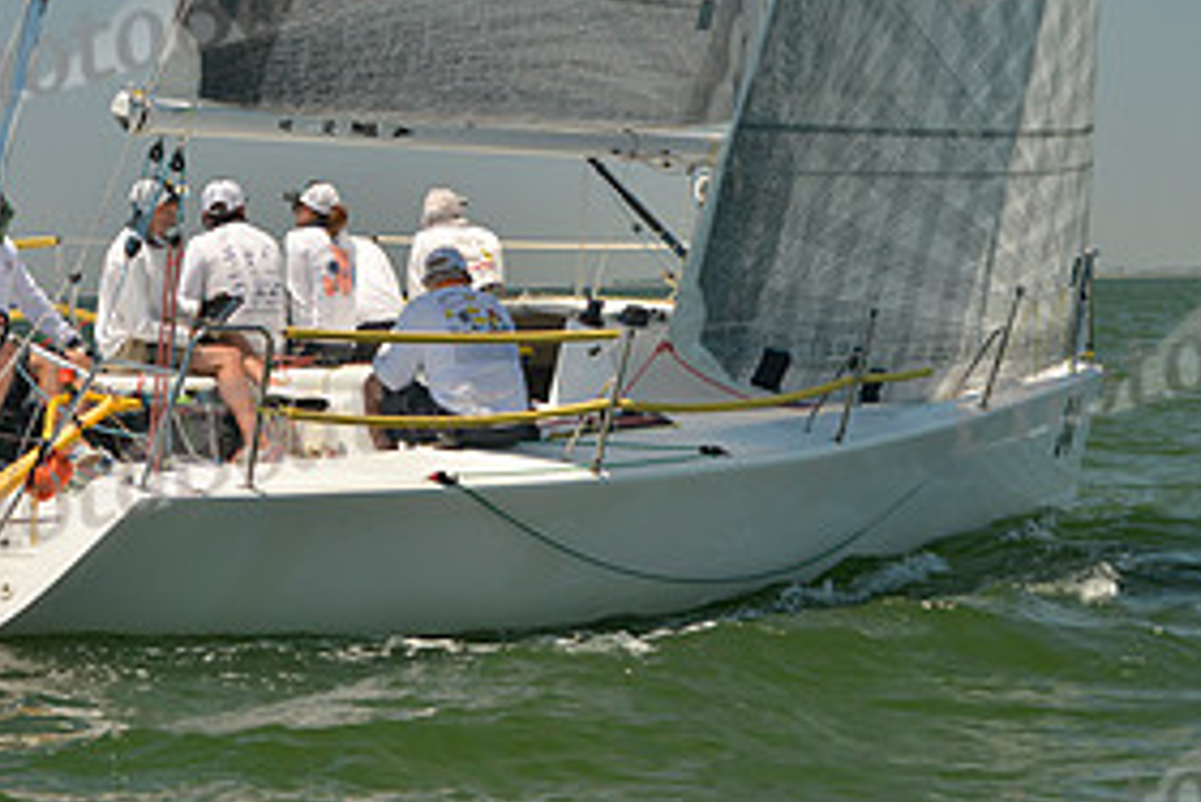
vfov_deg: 9.5
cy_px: 182
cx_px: 725
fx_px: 4840
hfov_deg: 14.1
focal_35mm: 145
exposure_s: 1/640
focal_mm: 70
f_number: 6.3
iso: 200
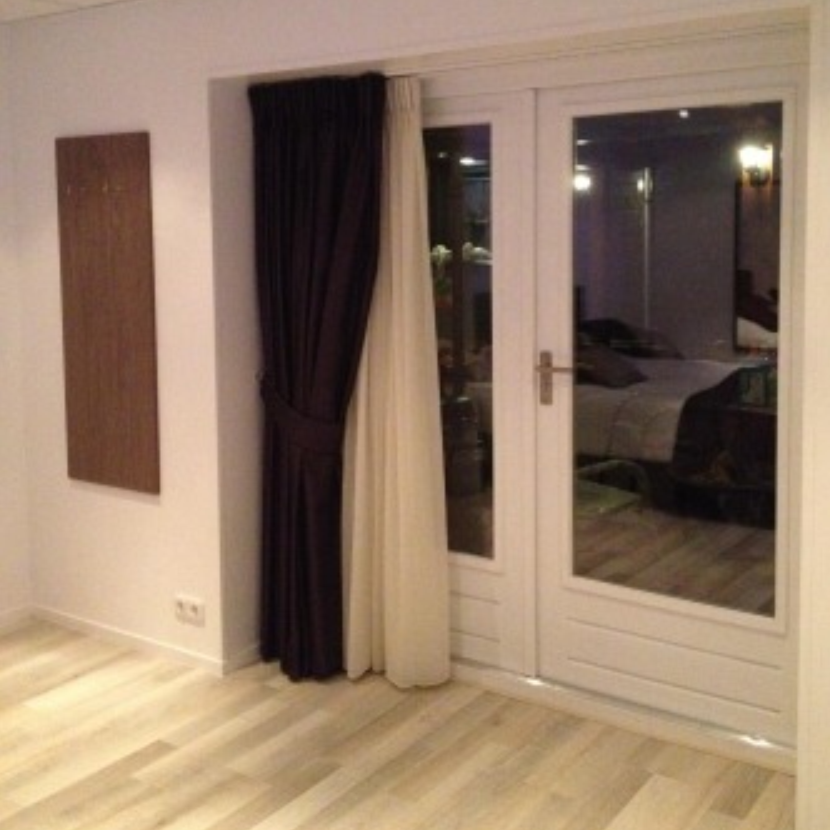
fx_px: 1139
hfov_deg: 40.0
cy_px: 310
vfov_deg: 39.8
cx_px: 420
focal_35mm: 42
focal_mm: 4.28
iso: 800
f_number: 2.4
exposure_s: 1/17
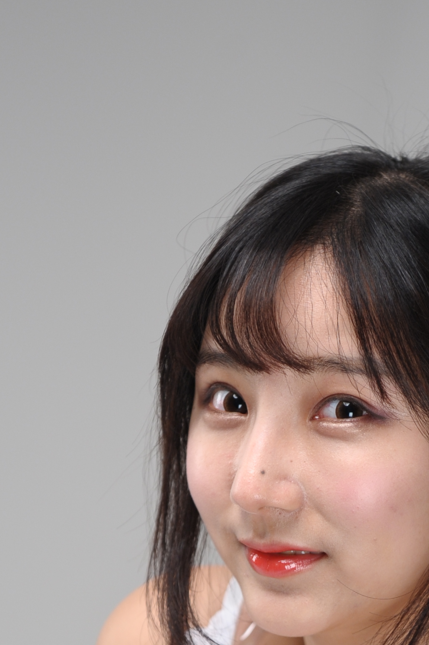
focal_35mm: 172
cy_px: 676
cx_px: 331
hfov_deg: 8.0
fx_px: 3077
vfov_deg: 11.8
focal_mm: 70
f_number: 3.5
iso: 400
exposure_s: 1/125
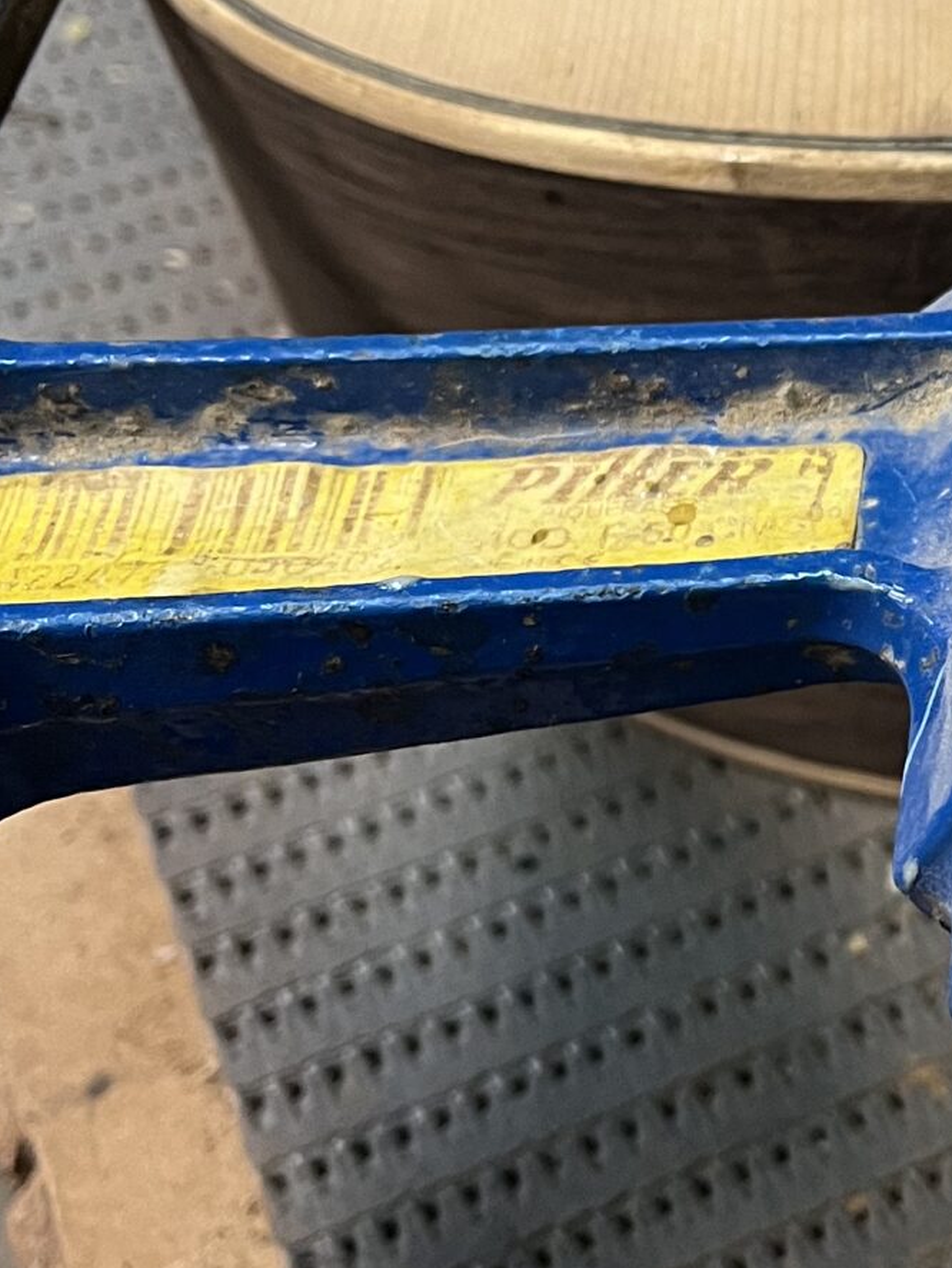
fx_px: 2748
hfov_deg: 18.0
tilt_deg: -43.3
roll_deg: +3.6
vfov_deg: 26.0
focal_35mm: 75
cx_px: 1338
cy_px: 548
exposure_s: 1/50
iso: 200
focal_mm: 5.1
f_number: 1.6
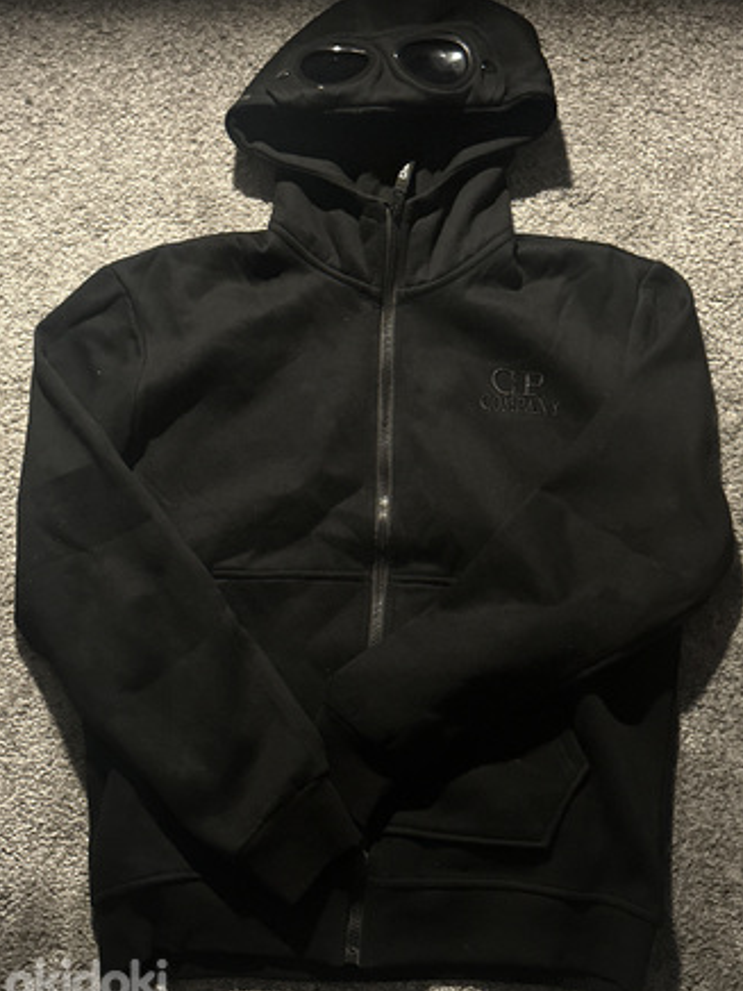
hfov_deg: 26.6
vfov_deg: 34.9
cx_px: 367
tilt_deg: -81.2
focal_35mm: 55
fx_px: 1574
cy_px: 491
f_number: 1.78
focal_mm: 6.86
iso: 1000
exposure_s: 1/20
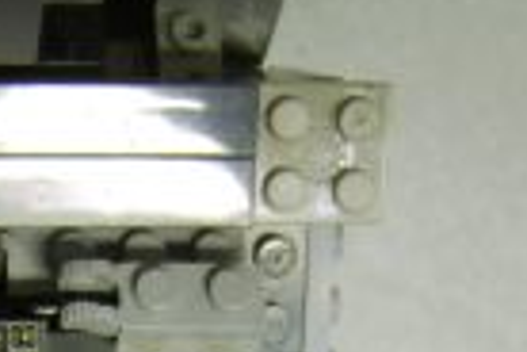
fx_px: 1317
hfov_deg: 21.7
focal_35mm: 90
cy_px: 524
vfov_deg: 14.2
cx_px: -23
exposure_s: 1/6
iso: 71
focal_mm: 8.13
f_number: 2.7
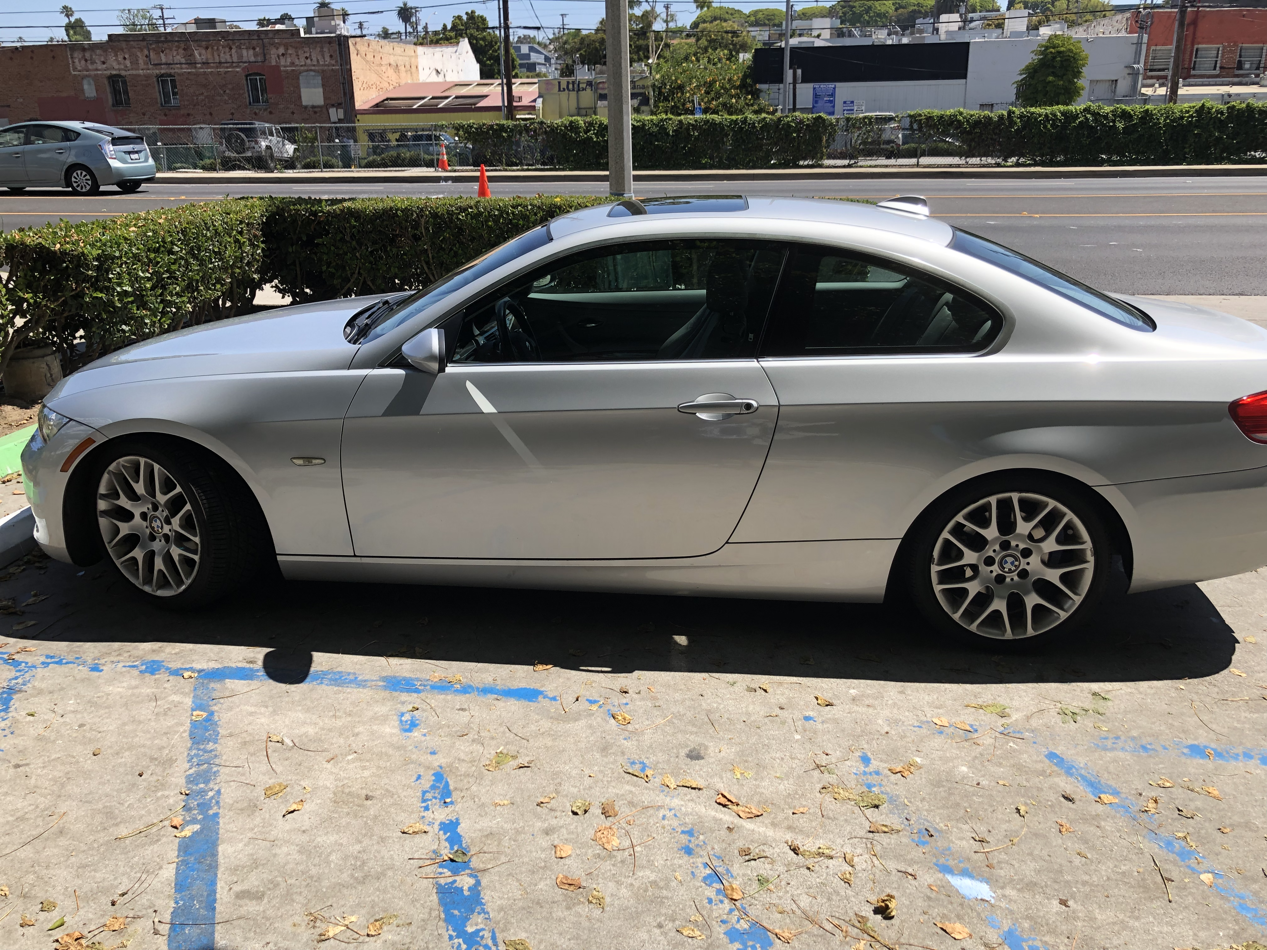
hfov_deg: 63.4
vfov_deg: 49.7
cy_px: 475
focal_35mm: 28
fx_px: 1025
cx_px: 634
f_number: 1.8
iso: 20
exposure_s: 1/1279
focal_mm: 3.99
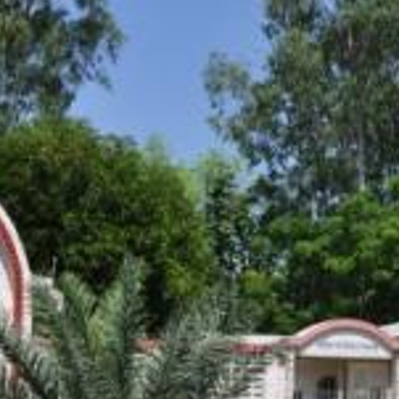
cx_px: 272
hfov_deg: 21.7
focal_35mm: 79
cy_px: 351
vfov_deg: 21.4
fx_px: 1034
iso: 200
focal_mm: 21
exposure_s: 1/320
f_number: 10
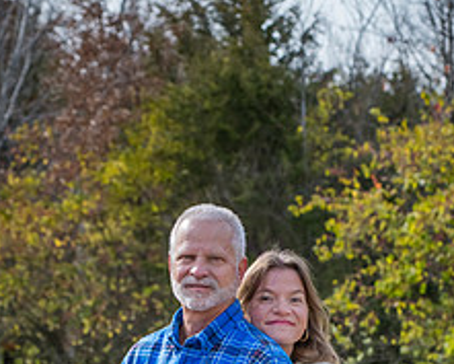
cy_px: 446
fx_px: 2057
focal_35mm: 153
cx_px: 263
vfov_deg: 9.9
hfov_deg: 12.6
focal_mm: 80
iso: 400
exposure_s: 1/1000
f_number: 5.6
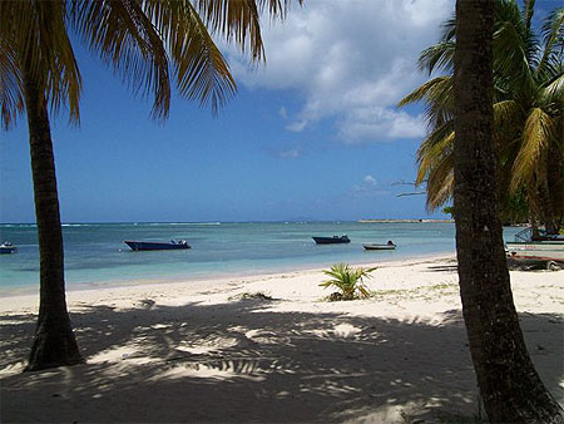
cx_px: 282
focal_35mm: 36
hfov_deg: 51.3
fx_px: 587
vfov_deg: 39.7
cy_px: 212
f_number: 4.8
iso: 80
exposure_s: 1/1153
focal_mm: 6
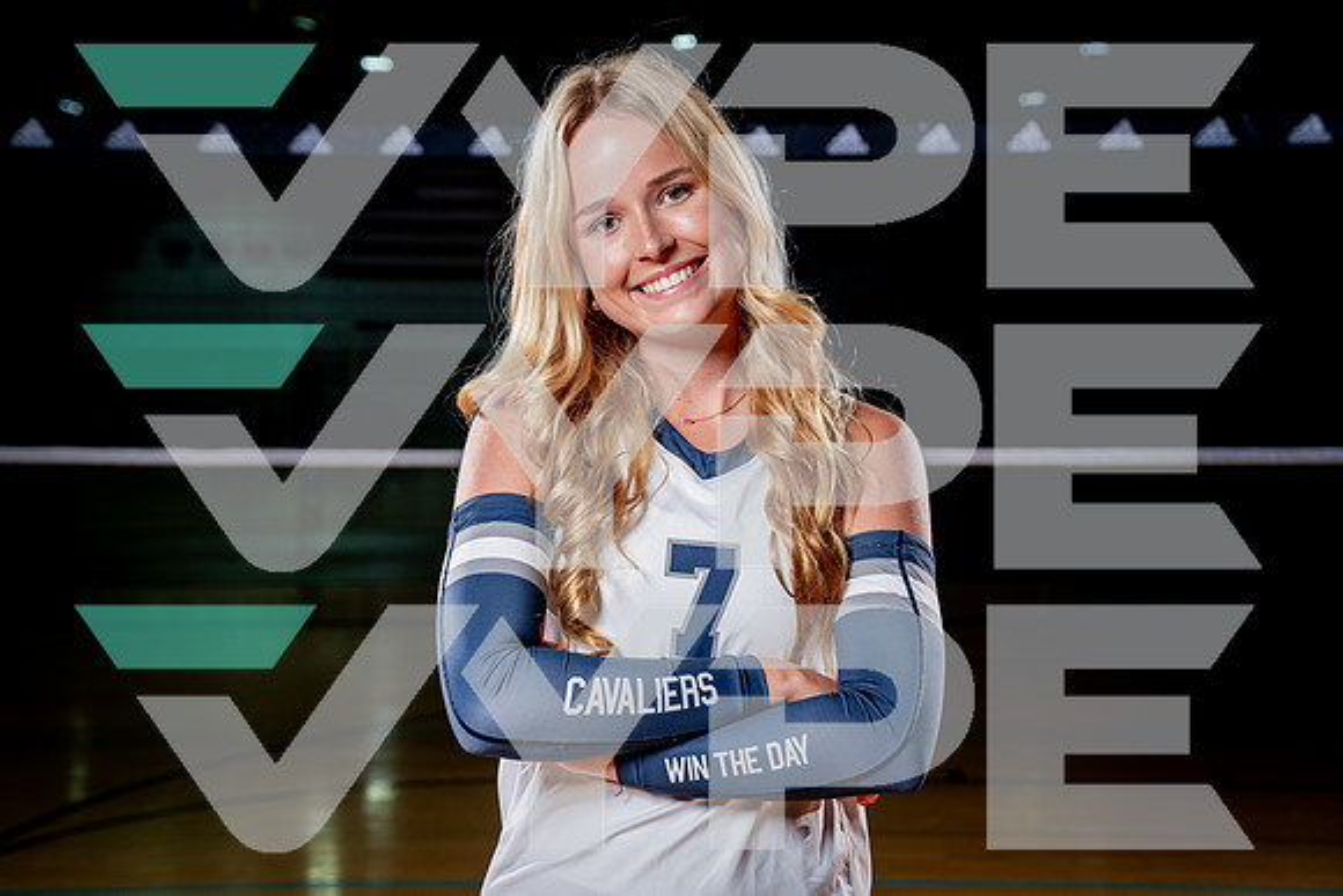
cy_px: 448
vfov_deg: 20.0
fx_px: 2543
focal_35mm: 68
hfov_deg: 29.6
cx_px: 672
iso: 250
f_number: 5.6
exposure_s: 1/250
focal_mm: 67
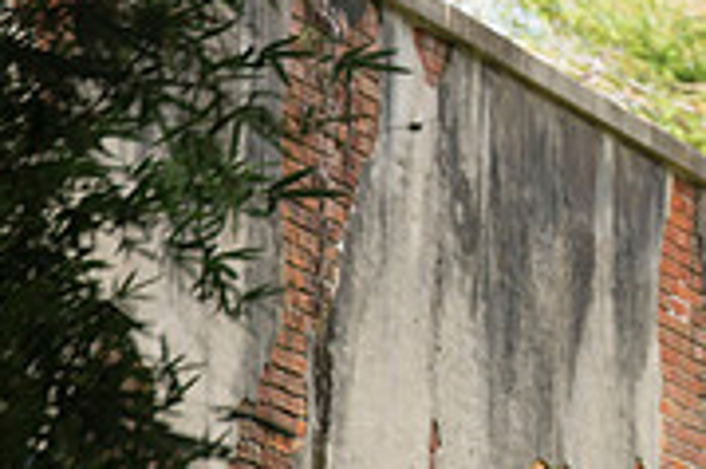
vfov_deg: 2.3
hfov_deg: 3.4
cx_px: 820
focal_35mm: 601
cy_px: -114
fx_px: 11775
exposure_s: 1/320
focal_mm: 185
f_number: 5
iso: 200
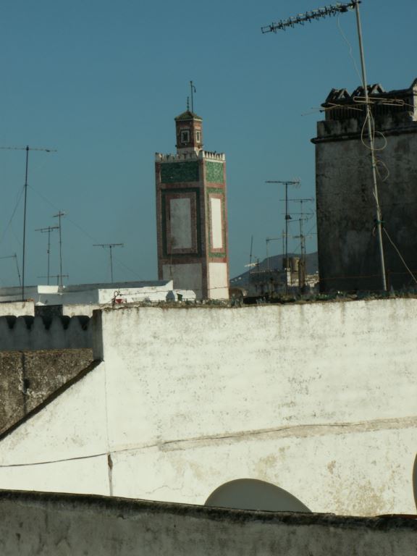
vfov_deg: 16.0
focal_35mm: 123
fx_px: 1976
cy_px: 278
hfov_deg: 12.0
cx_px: 208
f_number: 8
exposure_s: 1/400
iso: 50
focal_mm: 20.05
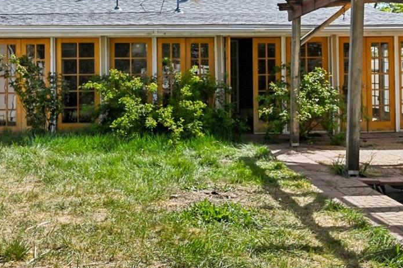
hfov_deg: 43.3
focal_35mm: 45
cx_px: 167
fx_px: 505
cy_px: 79
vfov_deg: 29.4
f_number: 10
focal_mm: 19.5
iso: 400
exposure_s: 1/800
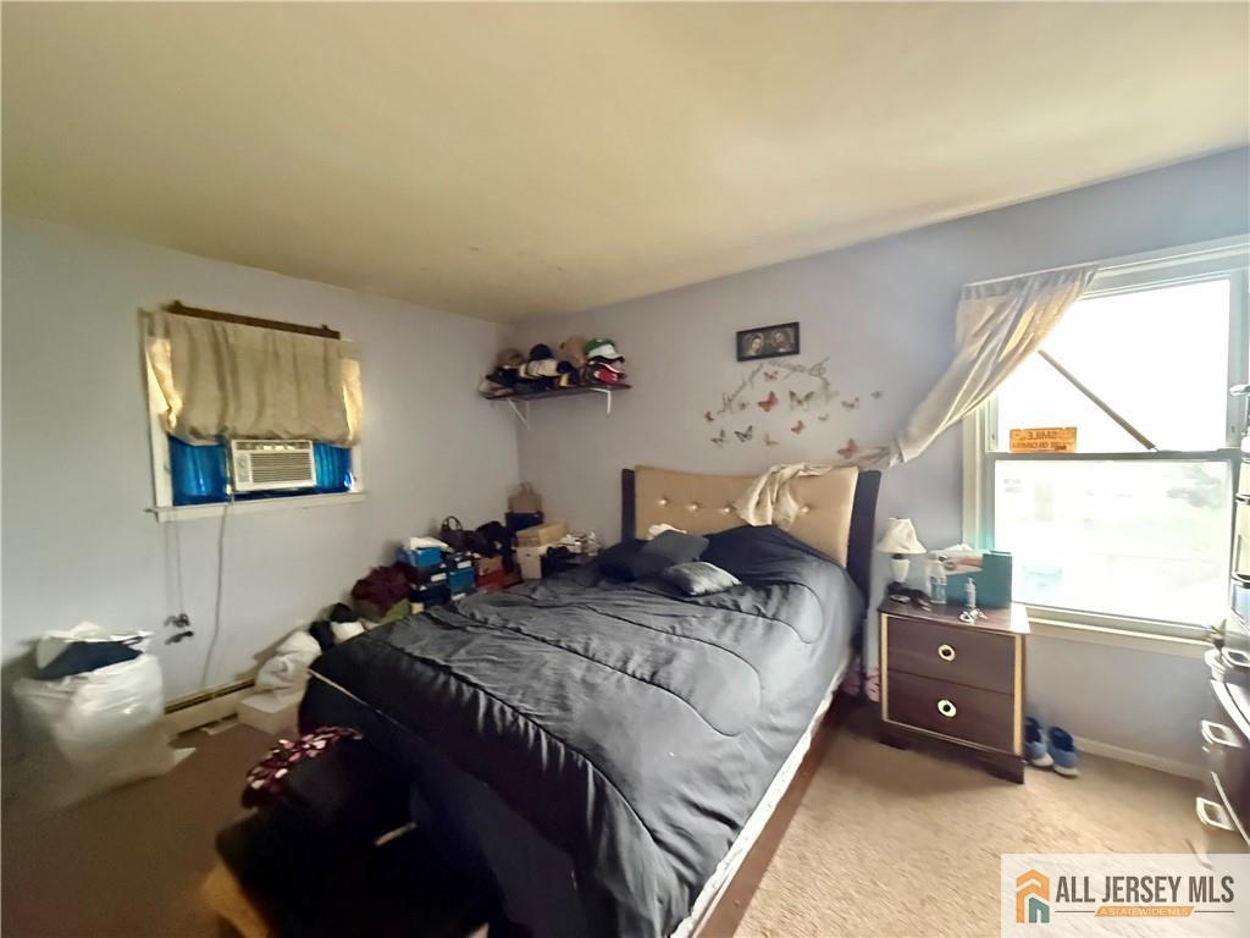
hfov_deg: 102.1
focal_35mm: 14
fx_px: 506
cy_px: 469
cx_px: 625
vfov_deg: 85.7
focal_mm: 2.22
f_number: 2.2
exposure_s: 1/41
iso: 1250
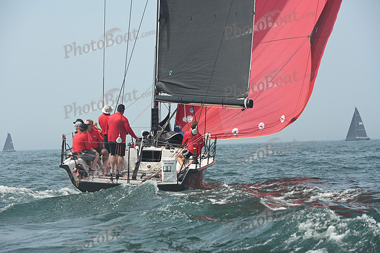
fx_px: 1478
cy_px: 126
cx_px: 190
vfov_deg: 9.8
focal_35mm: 140
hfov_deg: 14.7
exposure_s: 1/1250
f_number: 7.1
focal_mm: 140
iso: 320
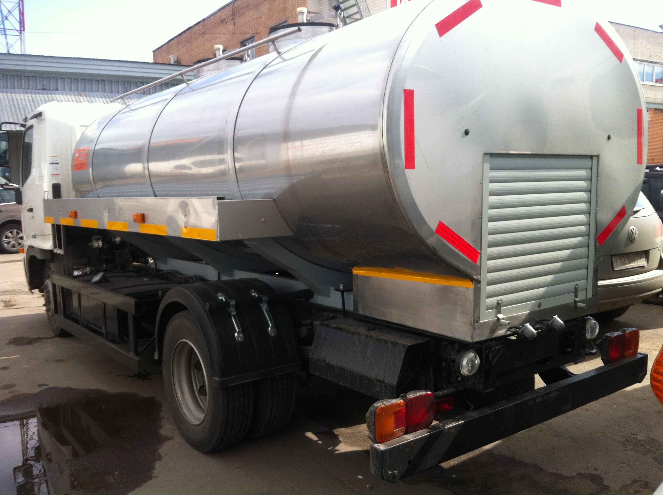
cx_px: 332
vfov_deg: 40.6
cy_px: 248
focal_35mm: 35
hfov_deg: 52.7
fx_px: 669
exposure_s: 1/479
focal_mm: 3.85
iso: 80
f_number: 2.8
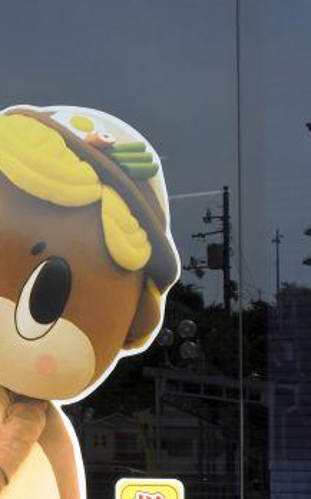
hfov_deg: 13.1
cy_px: 364
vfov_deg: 21.7
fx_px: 1290
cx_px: -132
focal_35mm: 95
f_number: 5
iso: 160
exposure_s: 1/400
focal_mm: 13.7
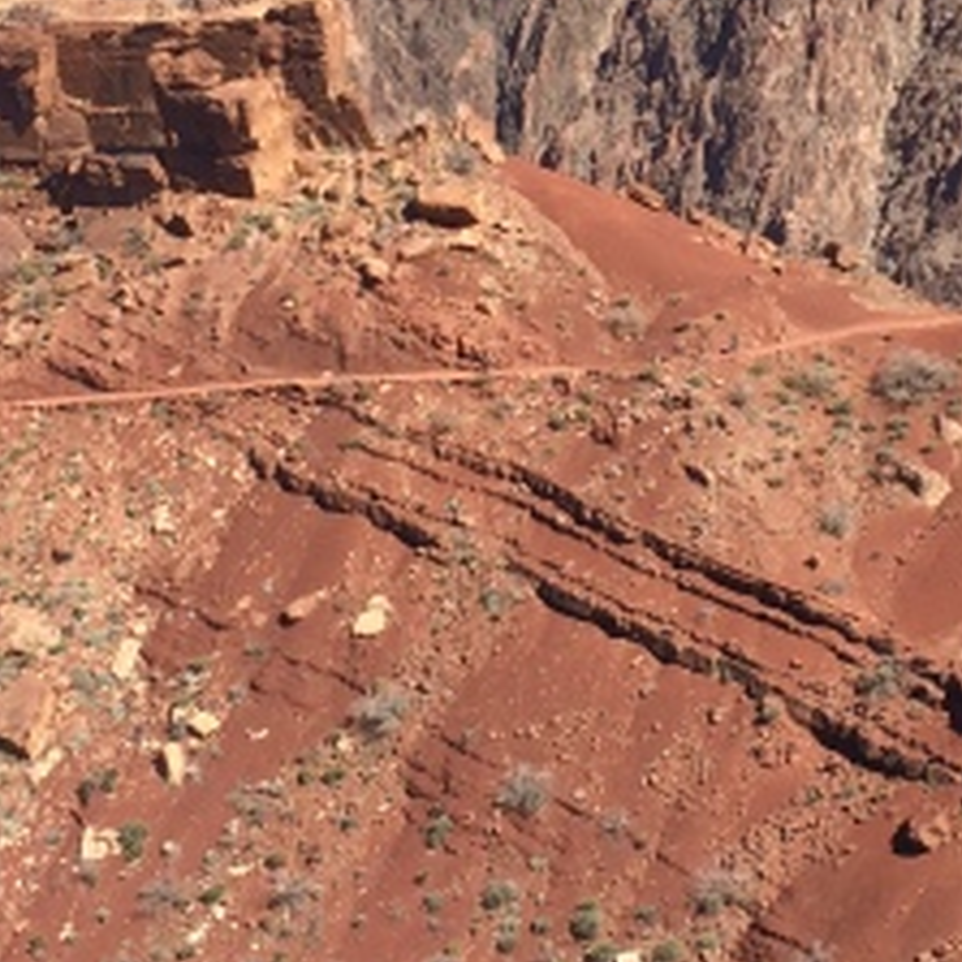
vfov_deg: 18.6
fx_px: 2893
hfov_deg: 18.8
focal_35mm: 92
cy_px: 121
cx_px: 669
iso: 32
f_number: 2.2
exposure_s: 1/1709
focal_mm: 4.15
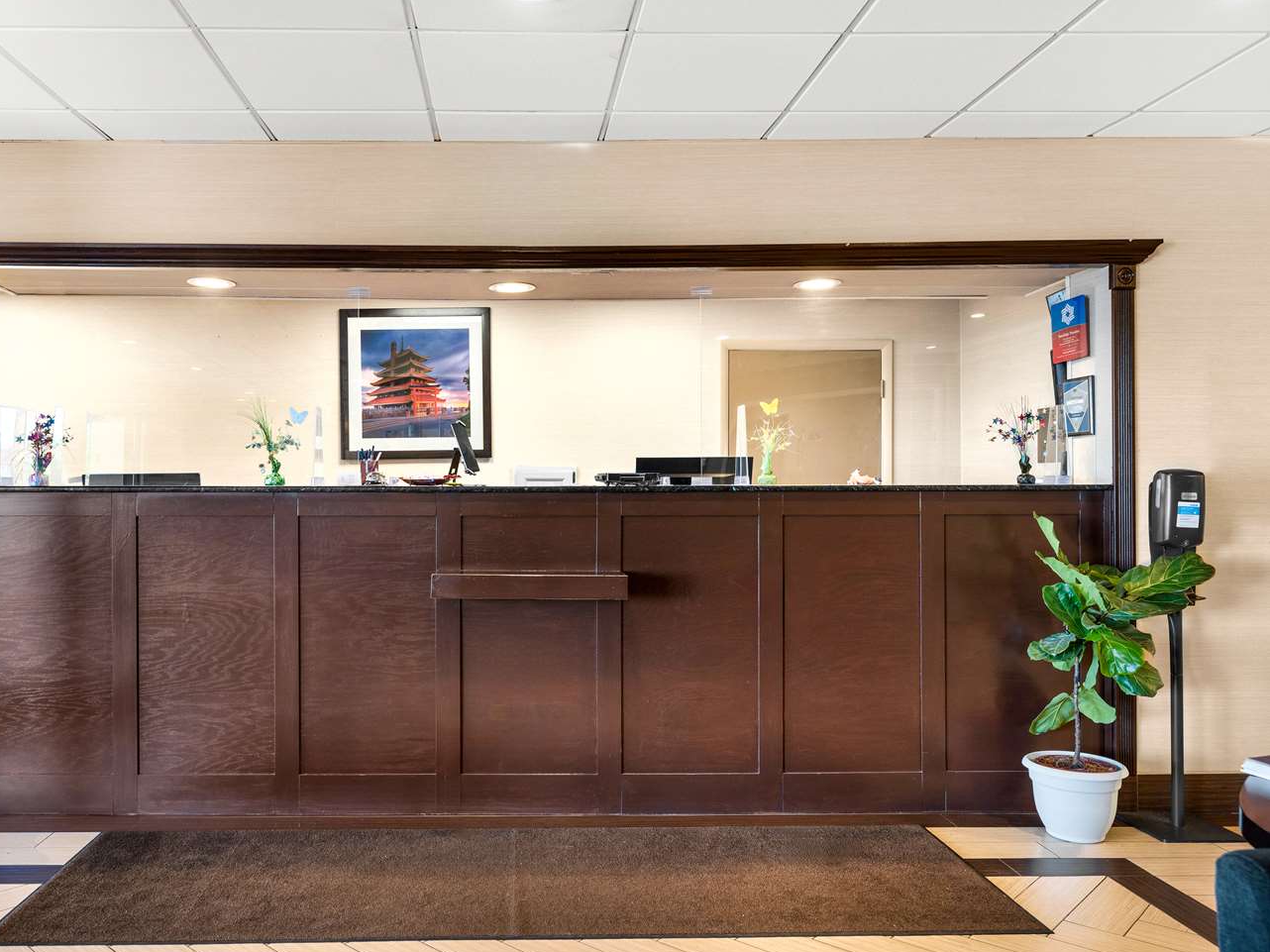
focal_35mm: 27
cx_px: 528
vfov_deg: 51.3
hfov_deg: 64.9
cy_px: 486
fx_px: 990
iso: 500
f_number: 8
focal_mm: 24
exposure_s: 1/10
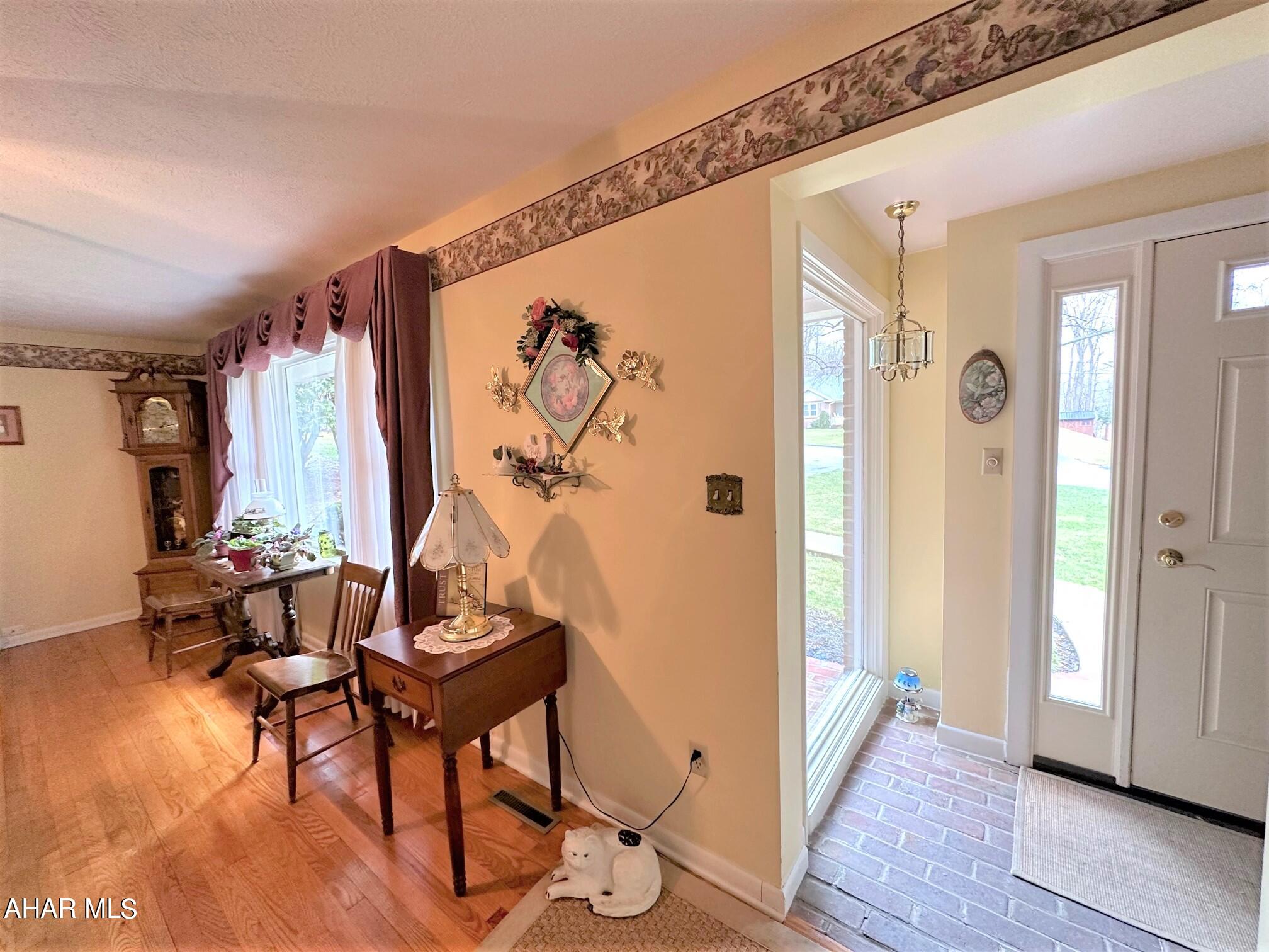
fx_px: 513
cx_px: 634
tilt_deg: -5.6
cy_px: 476
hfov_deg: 102.1
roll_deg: +2.4
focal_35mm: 14
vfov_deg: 85.7
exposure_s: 1/60
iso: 250
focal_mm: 2.22
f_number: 2.2
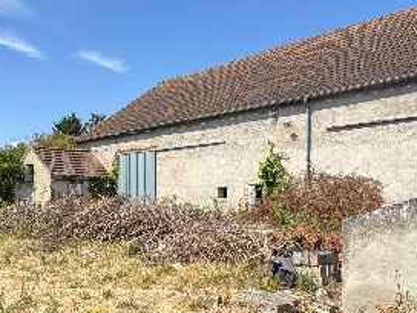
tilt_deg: -0.9
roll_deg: +0.6
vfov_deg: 42.4
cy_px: 209
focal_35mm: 33
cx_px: 101
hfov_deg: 52.7
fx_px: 398
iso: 50
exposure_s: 1/1832
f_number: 2.2
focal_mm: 2.22
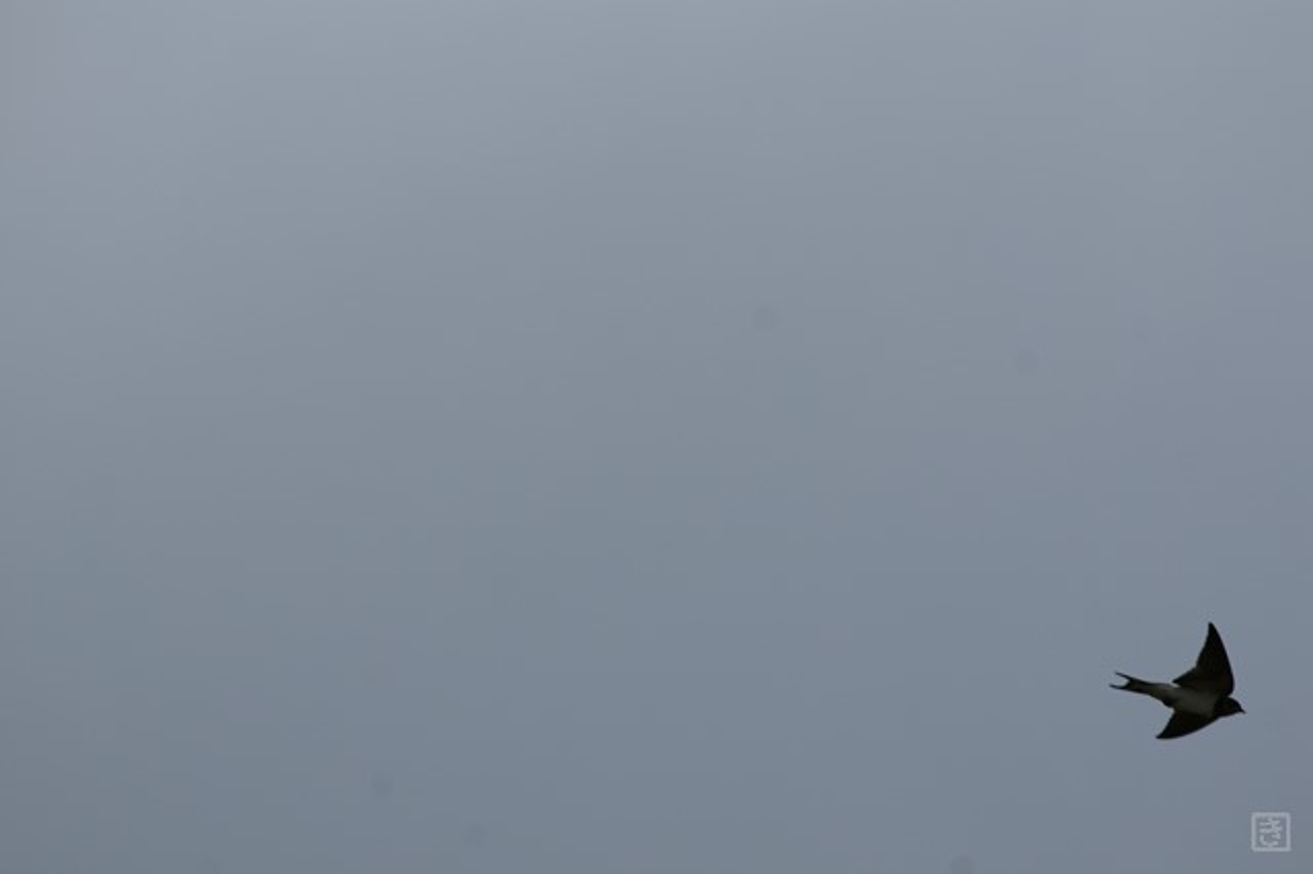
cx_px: 656
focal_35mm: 450
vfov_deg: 3.1
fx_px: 16403
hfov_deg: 4.6
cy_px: 437
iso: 200
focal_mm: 300
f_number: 8
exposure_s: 1/1250
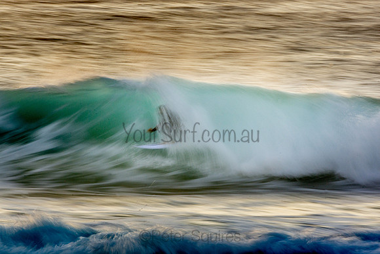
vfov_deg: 2.0
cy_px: 127
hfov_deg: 3.0
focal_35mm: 687
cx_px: 190
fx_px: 7250
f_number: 32
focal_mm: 450
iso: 100
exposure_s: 1/10
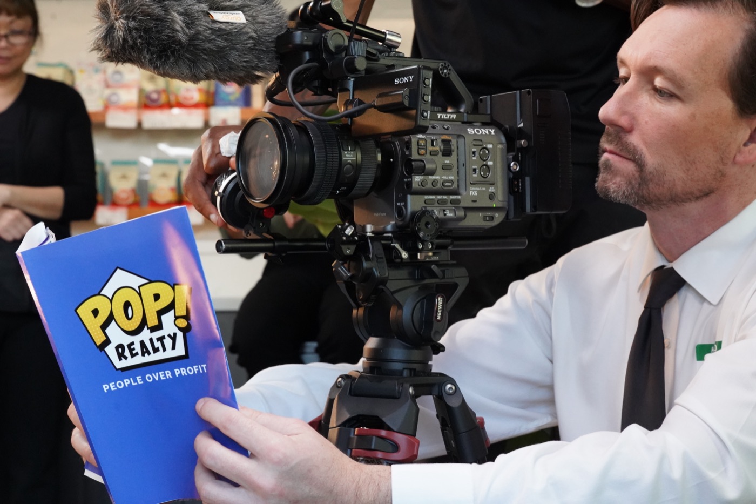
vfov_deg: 19.5
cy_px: 252
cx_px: 378
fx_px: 1470
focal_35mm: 70
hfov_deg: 28.8
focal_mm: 70
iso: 10000
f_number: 10
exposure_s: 1/200
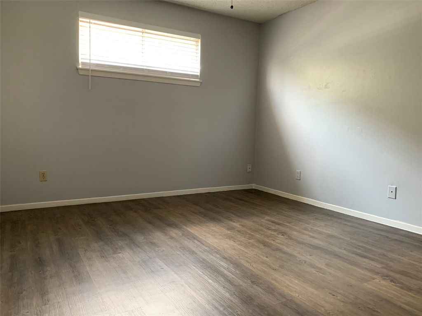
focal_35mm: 26
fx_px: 317
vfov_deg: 53.1
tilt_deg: +0.7
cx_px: 211
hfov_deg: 67.3
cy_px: 158
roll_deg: -2.4
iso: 200
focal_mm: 4.25
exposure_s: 1/60
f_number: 1.8
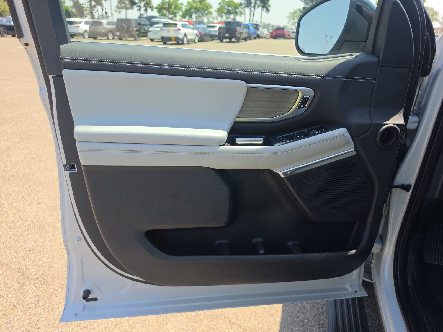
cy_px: 166
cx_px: 222
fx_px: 294
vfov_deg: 58.9
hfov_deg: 73.9
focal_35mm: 23
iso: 63
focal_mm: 6.5
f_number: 1.4
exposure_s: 1/2246
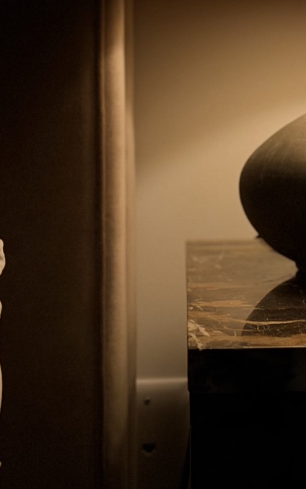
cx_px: 245
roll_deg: +1.5
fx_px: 1400
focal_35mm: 105
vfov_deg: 19.5
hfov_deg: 12.4
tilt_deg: +0.1
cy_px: 53
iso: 800
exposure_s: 1/18
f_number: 1.78
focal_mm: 6.76
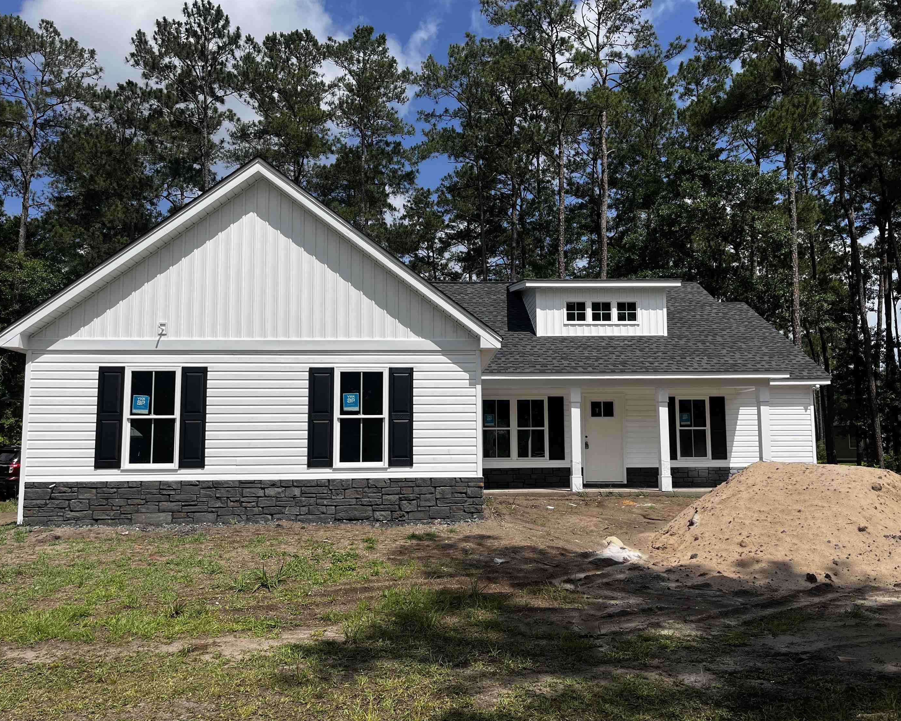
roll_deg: -0.1
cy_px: 372
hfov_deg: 62.2
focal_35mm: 28
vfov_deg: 51.5
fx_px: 747
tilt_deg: +6.2
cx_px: 462
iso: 50
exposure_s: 1/5556
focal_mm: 5.1
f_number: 1.6
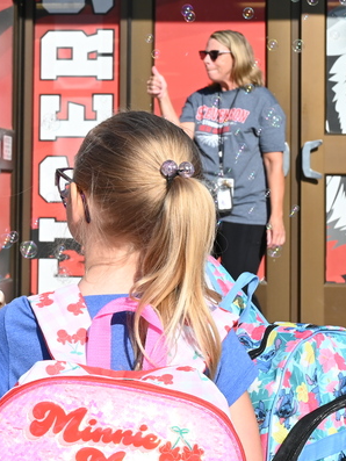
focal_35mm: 109
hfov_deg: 13.6
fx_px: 1452
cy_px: 98
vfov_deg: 17.9
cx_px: 134
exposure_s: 1/640
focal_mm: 44
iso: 800
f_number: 13
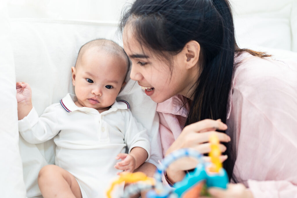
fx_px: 454
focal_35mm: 55
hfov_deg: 36.2
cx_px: 148
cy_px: 99
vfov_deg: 24.6
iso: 320
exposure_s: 1/100
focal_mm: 55
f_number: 2
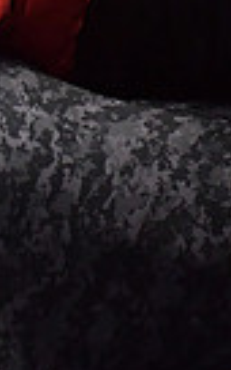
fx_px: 6688
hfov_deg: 2.0
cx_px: 693
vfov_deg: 3.2
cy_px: -45
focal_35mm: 664
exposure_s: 1/1000
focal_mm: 102
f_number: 2.8
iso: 3200
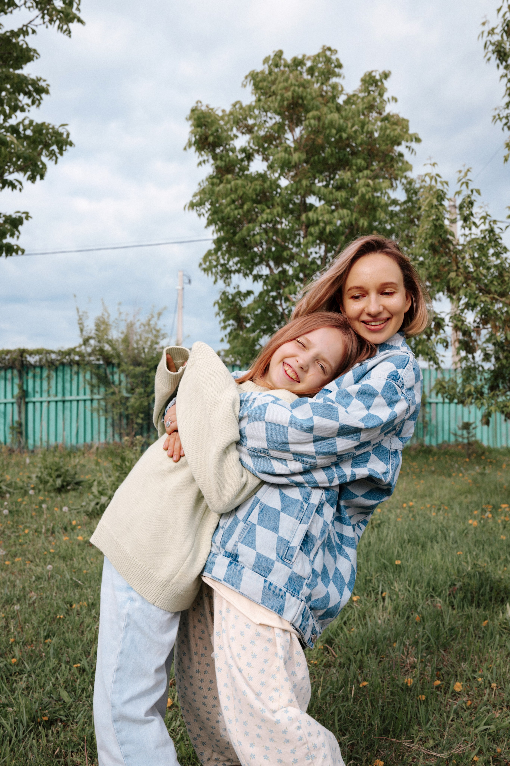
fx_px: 744
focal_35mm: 35
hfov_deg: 37.9
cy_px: 383
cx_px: 255
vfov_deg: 54.4
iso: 100
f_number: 5.6
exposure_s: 1/500
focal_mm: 35
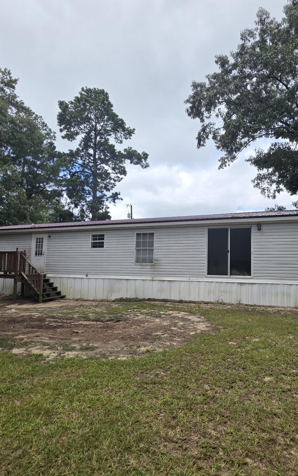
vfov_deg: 88.0
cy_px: 245
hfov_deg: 60.9
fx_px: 247
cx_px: 195
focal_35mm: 19
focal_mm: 2.2
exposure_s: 1/1160
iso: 40
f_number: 1.9
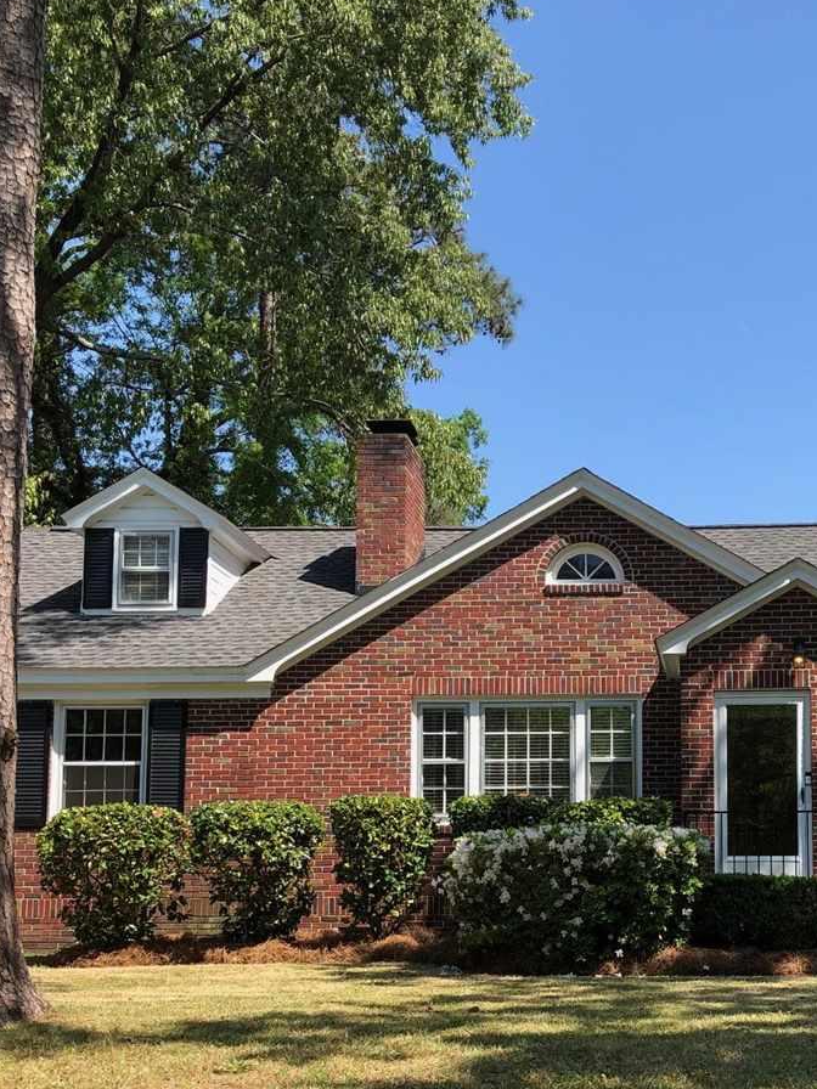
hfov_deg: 29.3
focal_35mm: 48
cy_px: 797
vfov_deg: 38.8
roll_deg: +1.6
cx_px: 695
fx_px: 1511
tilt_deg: +3.0
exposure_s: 1/883
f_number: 1.8
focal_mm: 3.99
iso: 20
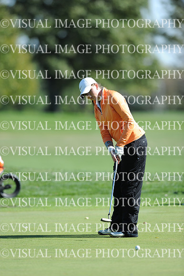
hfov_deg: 3.4
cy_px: 138
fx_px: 3070
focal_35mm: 400
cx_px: 92
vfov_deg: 5.2
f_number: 4
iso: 250
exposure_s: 1/1600
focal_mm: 400
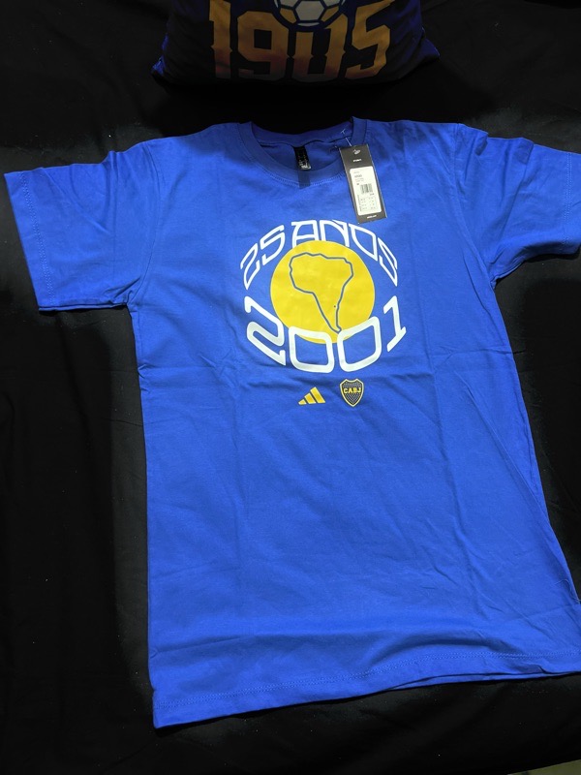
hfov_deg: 53.1
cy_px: 388
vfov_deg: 67.3
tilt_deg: -76.9
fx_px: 582
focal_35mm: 26
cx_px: 290
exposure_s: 1/50
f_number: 1.5
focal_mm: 5.7
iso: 500
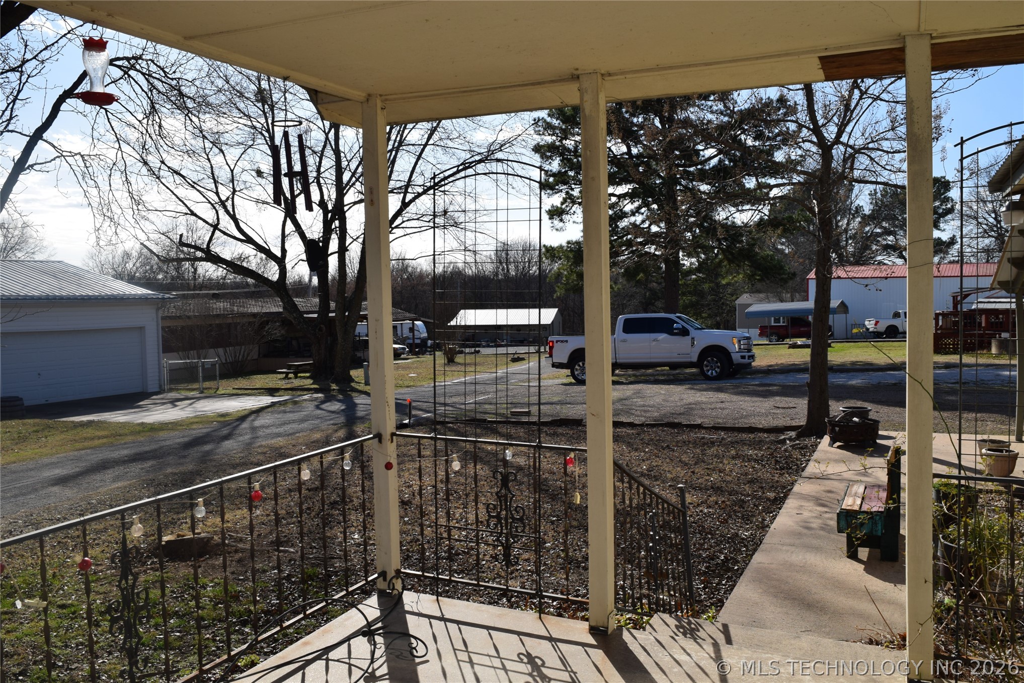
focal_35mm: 30
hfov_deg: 61.9
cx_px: 512
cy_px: 342
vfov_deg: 43.6
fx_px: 853
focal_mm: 20
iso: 100
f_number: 11
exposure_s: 1/200
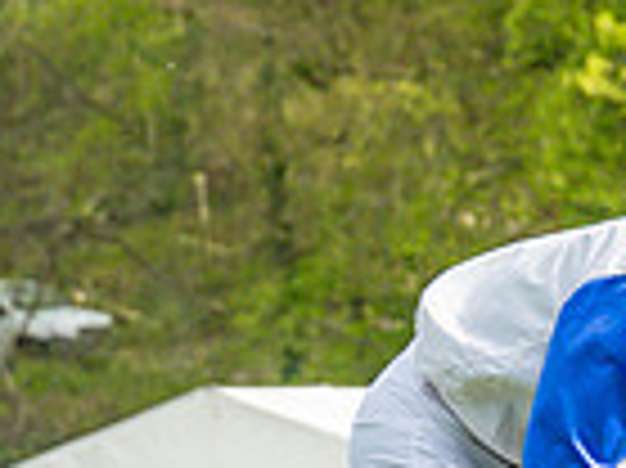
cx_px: 853
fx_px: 10642
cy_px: 1082
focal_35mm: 589
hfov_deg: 3.4
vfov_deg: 2.5
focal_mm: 70
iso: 200
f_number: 4
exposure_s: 1/2000
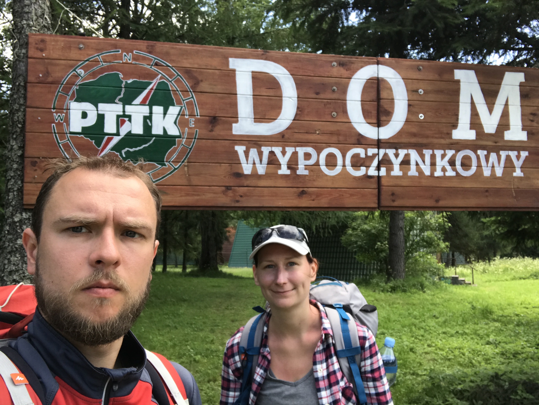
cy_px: 202
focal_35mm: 32
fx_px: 499
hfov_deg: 56.8
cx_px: 270
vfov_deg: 44.2
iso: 25
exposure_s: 1/225
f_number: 2.2
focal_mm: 2.87
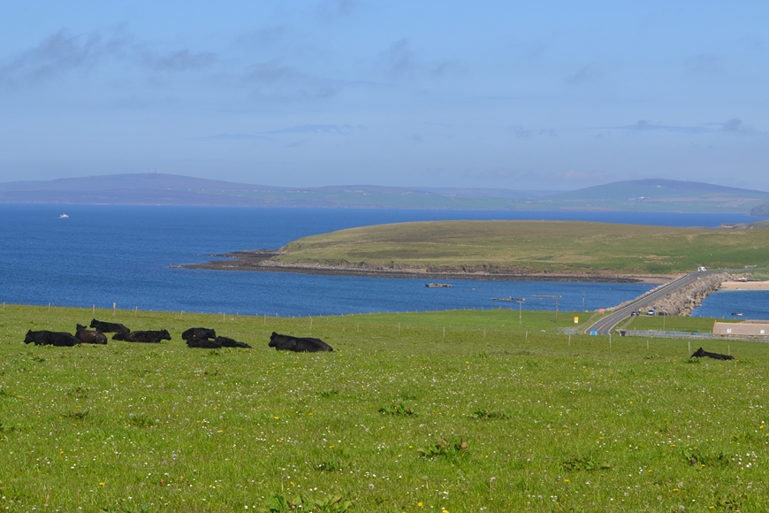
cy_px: 290
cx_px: 381
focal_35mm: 102
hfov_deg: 20.1
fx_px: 2170
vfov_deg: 13.5
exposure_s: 1/250
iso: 100
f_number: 8
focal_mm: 55
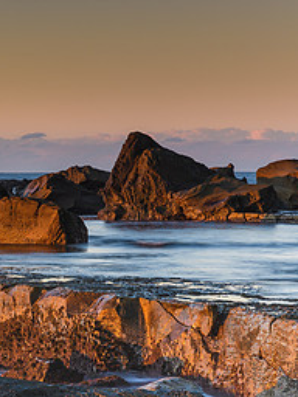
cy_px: 170
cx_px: -112
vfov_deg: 11.6
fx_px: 1951
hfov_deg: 8.6
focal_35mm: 170
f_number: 9
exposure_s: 2
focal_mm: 52
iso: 50
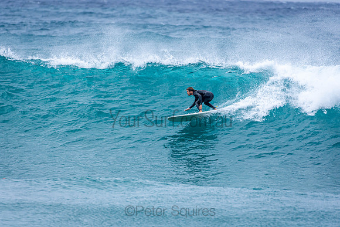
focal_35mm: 750
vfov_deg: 1.8
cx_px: 170
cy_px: 114
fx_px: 7085
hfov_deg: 2.7
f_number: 5.6
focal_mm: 500
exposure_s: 1/2500
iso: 800
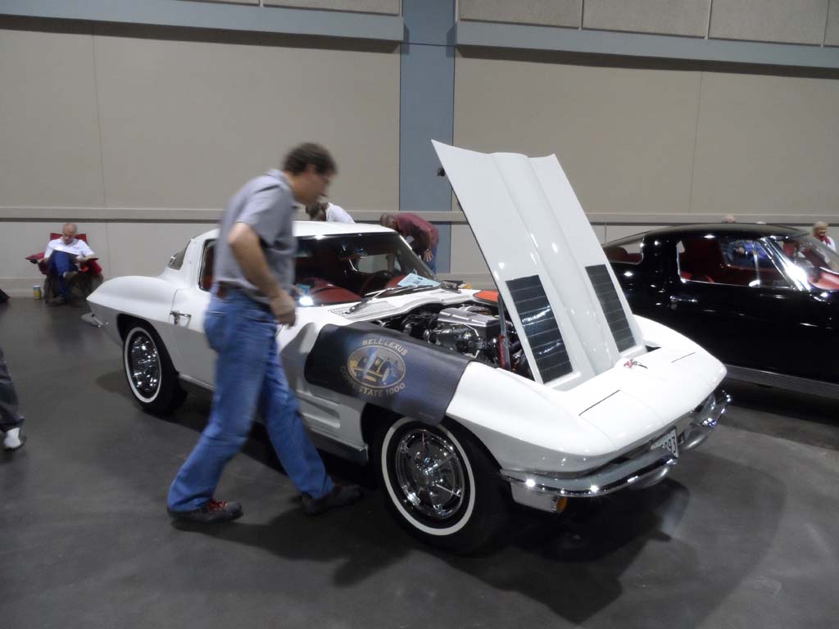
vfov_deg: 56.8
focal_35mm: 24
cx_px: 420
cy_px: 314
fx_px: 582
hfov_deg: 71.6
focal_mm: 4
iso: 320
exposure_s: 1/30
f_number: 3.2
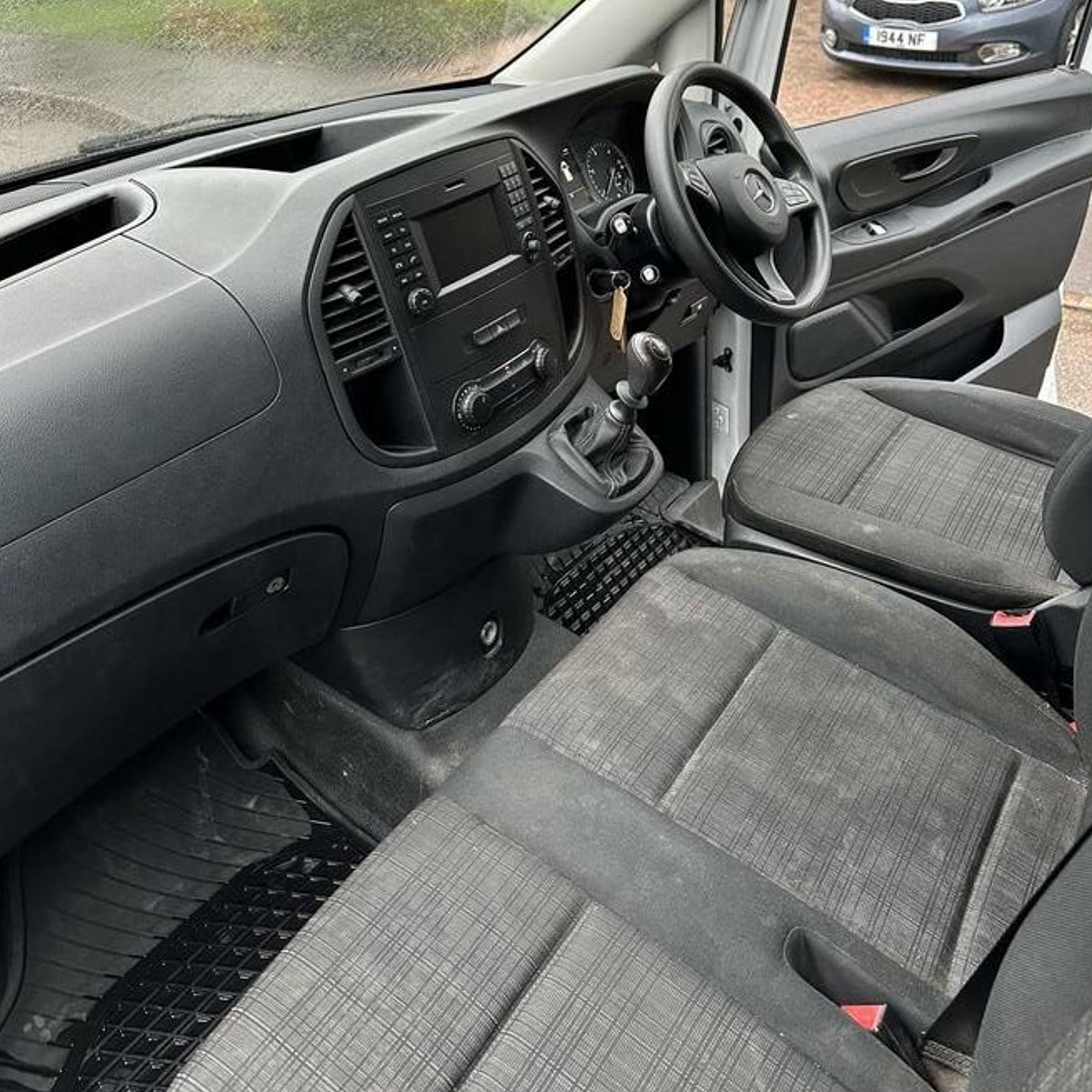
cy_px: 368
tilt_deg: -25.1
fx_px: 1035
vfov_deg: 54.6
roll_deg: +1.1
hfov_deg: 55.6
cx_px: 554
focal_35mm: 29
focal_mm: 6.86
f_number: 1.78
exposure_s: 1/95
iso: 250
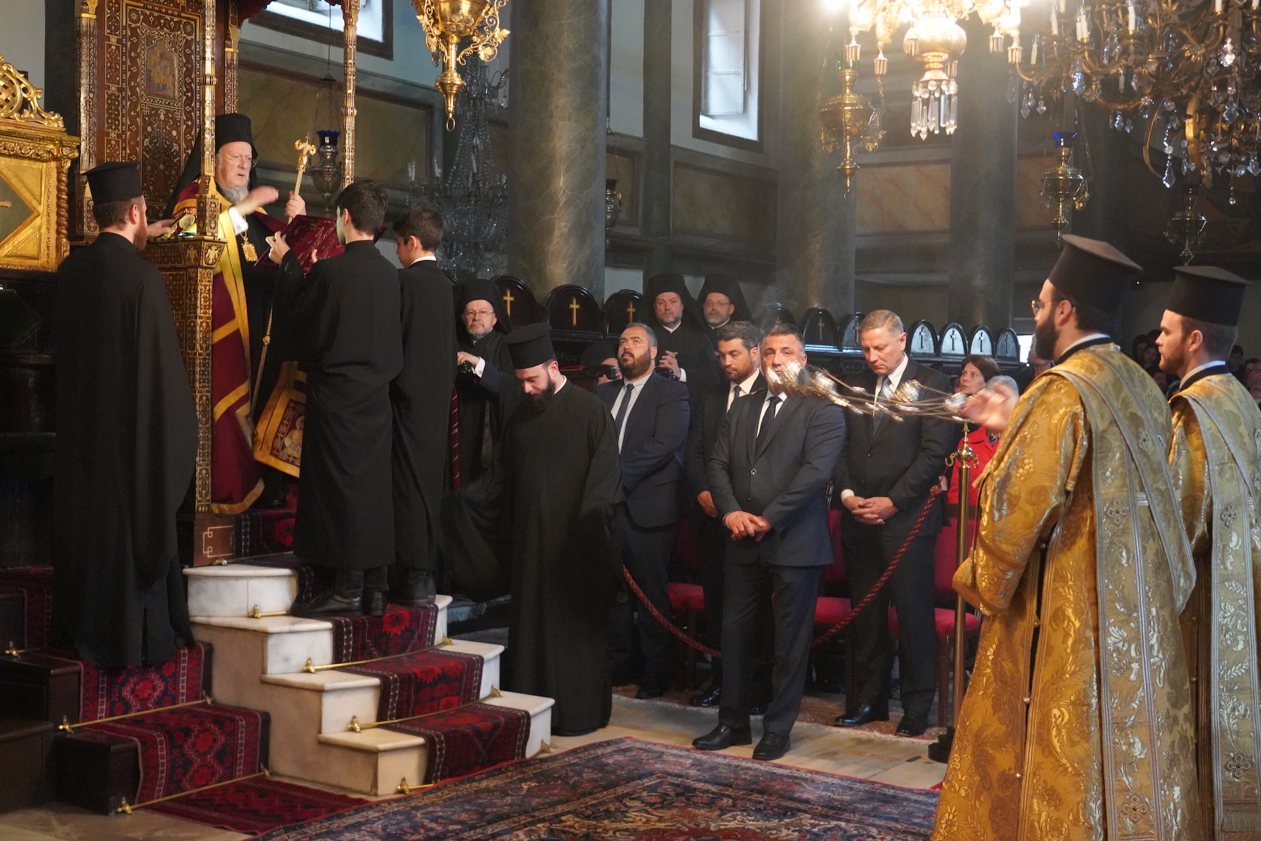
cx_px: 630
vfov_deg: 31.2
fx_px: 1506
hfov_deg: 45.4
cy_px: 420
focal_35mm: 43
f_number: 4
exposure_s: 1/50
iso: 12800
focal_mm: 43
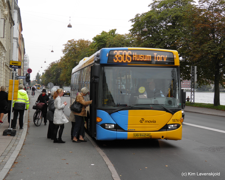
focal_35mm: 58
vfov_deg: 26.2
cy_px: 90
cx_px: 104
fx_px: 386
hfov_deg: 32.5
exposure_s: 1/60
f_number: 3.6
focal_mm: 10
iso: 50
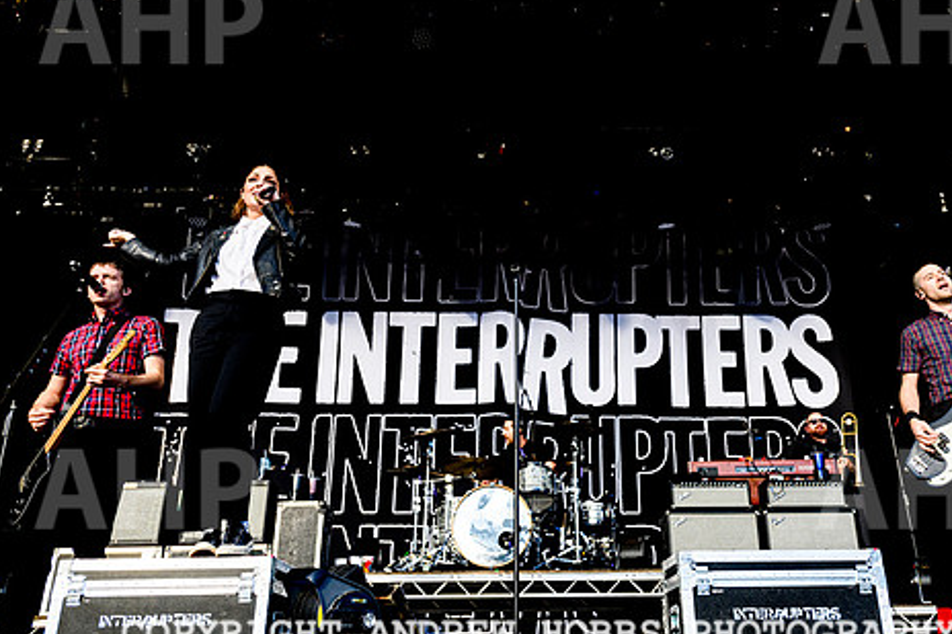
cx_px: 540
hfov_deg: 54.3
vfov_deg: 37.7
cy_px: 267
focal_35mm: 35
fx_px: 925
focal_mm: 28
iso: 400
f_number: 4.5
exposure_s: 1/1600
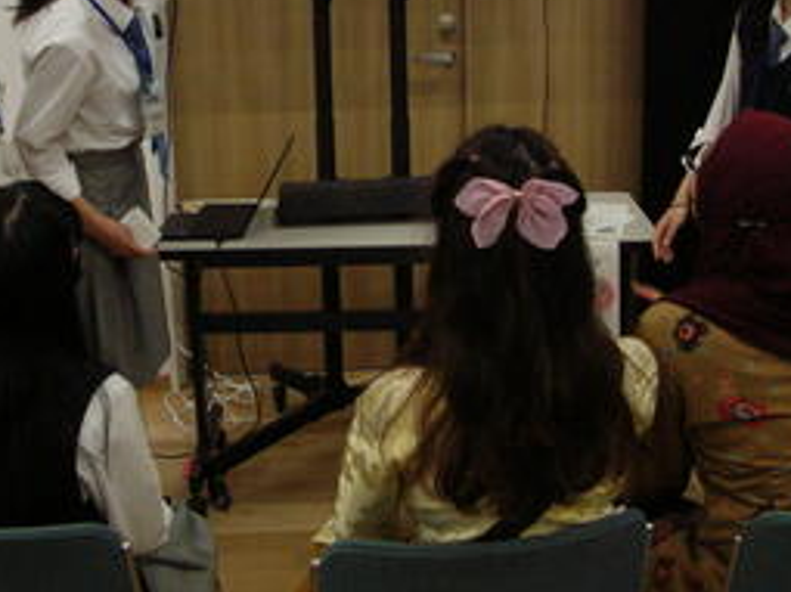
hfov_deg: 34.9
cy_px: 167
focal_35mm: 55
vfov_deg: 26.3
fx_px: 1256
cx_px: 406
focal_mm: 5.8
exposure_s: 1/90
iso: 200
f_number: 2.8
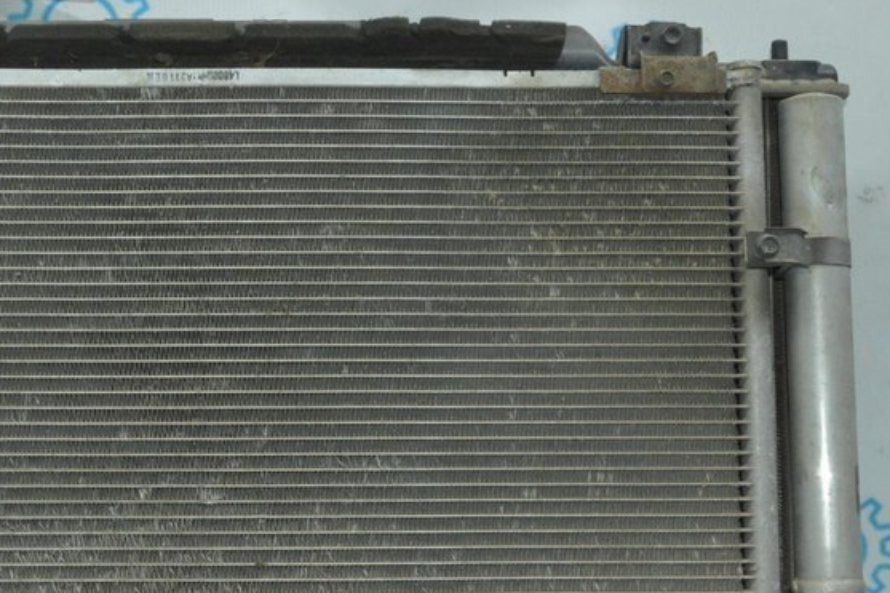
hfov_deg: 28.7
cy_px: 402
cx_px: 185
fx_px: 1703
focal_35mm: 69
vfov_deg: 19.7
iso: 2200
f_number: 16
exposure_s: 1/40
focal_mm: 25
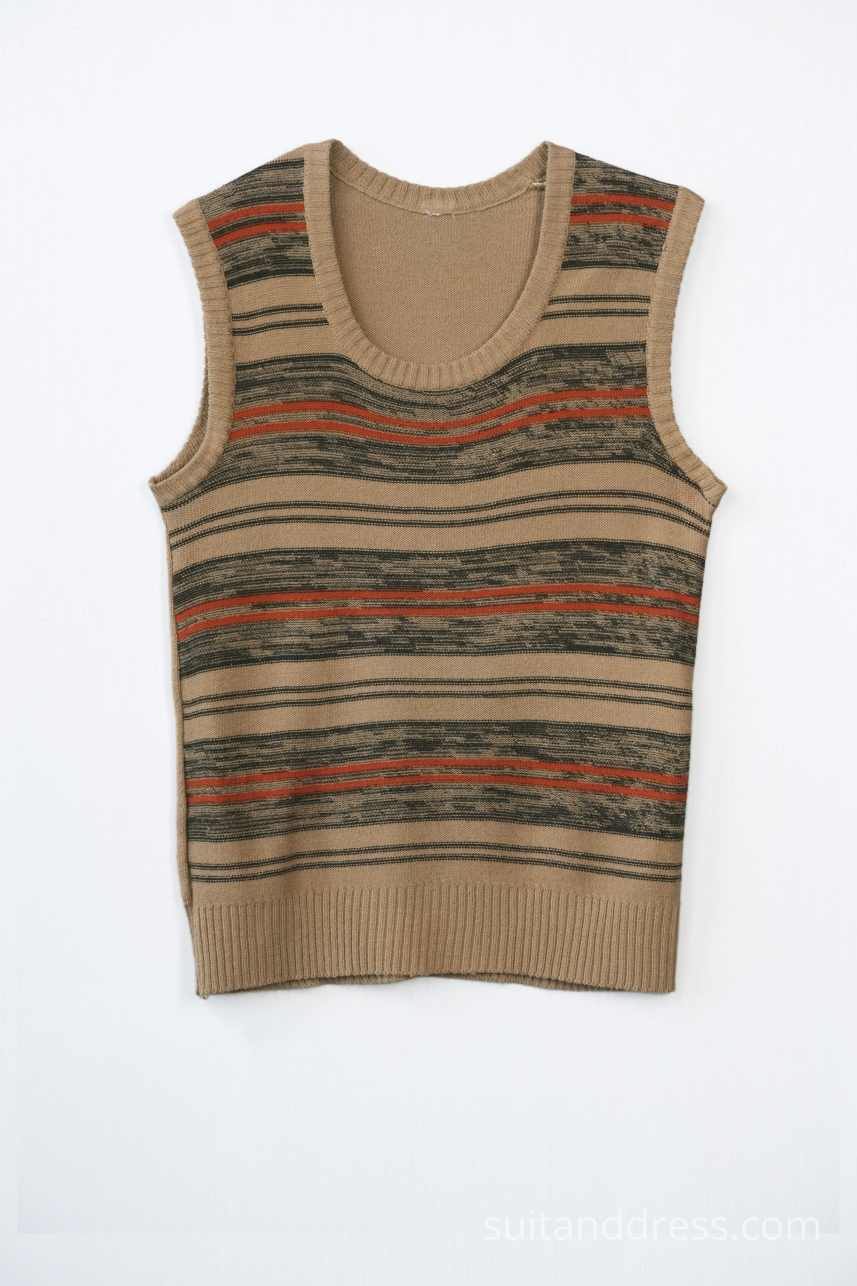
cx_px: 428
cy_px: 643
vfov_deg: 26.5
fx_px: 2731
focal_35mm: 76
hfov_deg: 17.8
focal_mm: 51
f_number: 7.1
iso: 320
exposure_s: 1/50
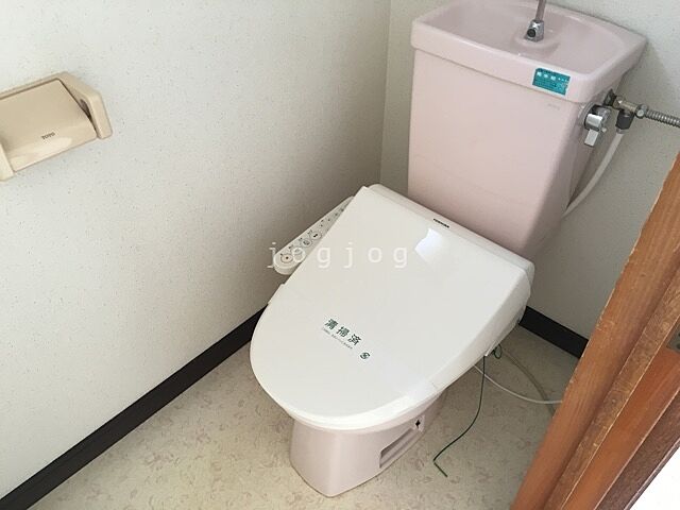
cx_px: 340
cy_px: 255
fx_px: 570
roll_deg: +0.4
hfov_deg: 61.7
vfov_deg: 48.2
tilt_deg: -43.6
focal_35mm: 29
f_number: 2.2
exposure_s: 1/30
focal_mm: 4.15
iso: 50
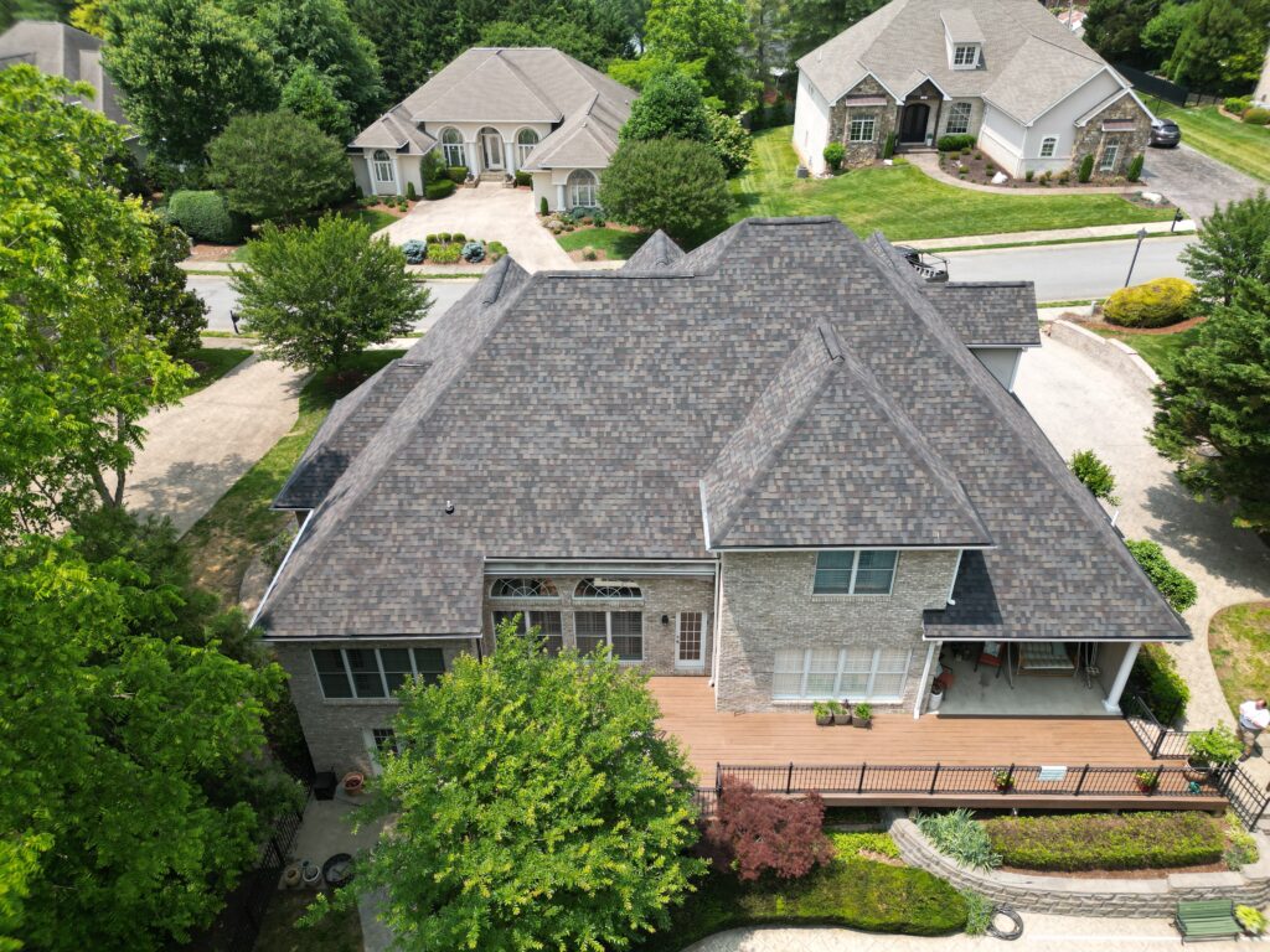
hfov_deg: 71.6
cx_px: 635
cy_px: 476
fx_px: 881
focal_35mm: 24
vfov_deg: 56.8
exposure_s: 1/1500
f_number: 1.7
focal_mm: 6.72
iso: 130
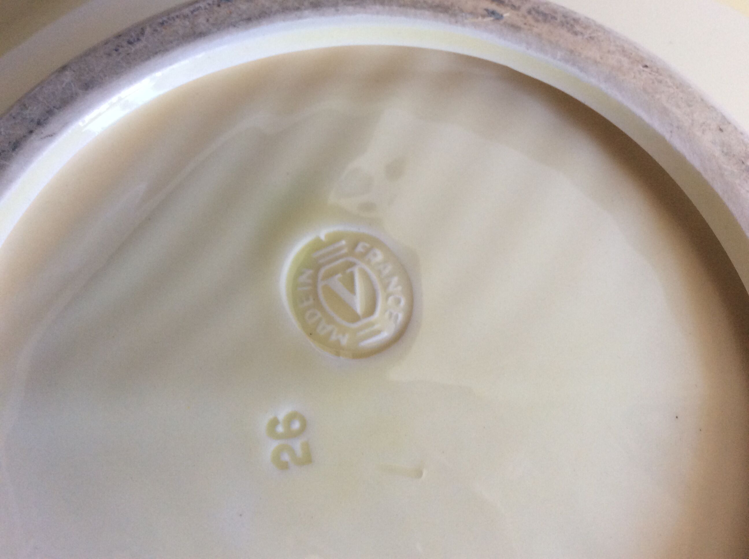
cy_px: 280
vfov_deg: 44.1
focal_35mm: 32
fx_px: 691
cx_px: 374
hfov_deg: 56.9
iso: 64
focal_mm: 3.3
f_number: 2.4
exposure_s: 1/25
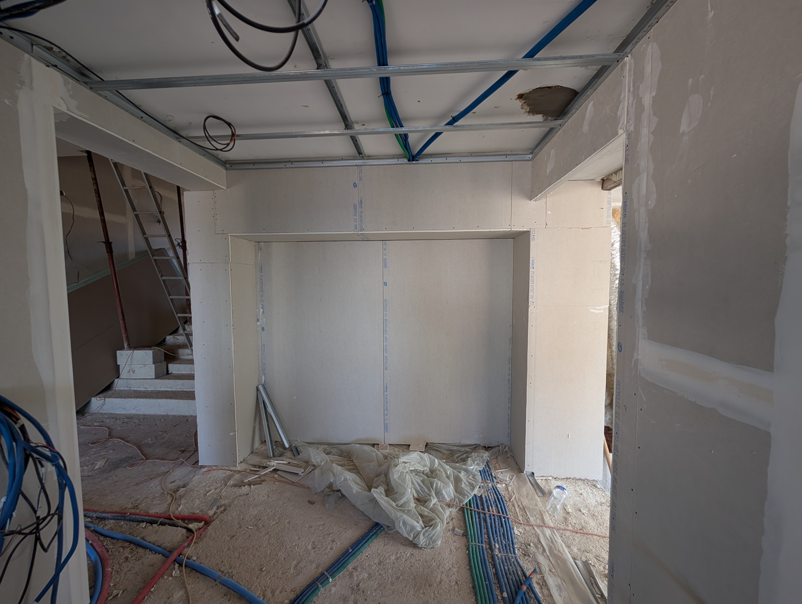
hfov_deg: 110.5
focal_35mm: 12
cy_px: 302
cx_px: 401
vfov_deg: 94.6
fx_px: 278
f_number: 1.7
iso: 53
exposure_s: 1/58.4
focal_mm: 2.02
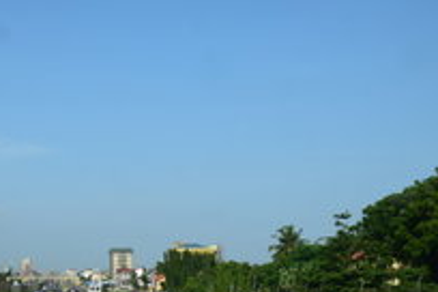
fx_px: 645
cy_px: 229
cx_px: 79
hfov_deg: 36.1
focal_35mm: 53
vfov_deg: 25.1
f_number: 11
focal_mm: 18
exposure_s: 1/400
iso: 400
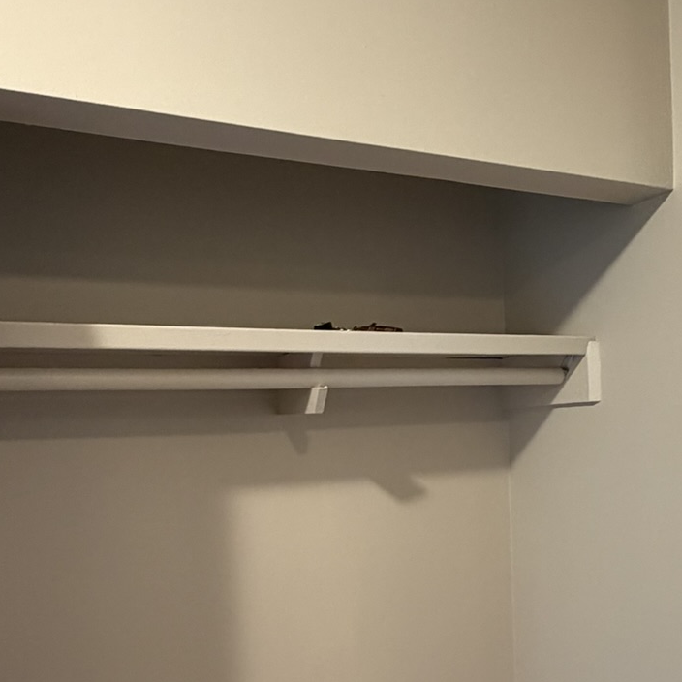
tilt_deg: -2.1
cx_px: 486
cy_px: 460
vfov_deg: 45.3
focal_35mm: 36
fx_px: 802
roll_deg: +1.6
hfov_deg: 44.9
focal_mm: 2.22
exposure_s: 1/60
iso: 400
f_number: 2.2
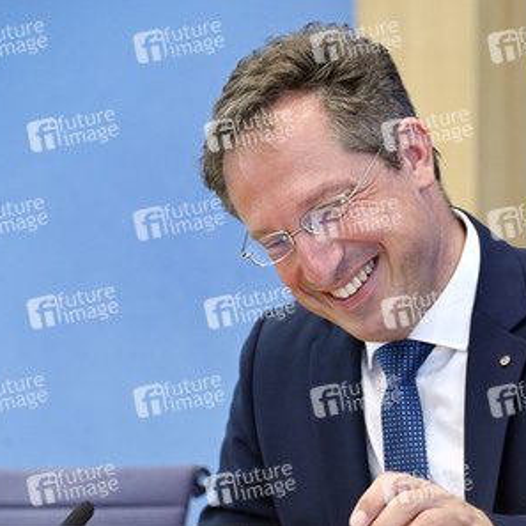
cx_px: 380
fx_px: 3765
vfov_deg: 8.0
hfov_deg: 8.0
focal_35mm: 219
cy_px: 264
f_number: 5.6
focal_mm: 170
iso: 2000
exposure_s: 1/320
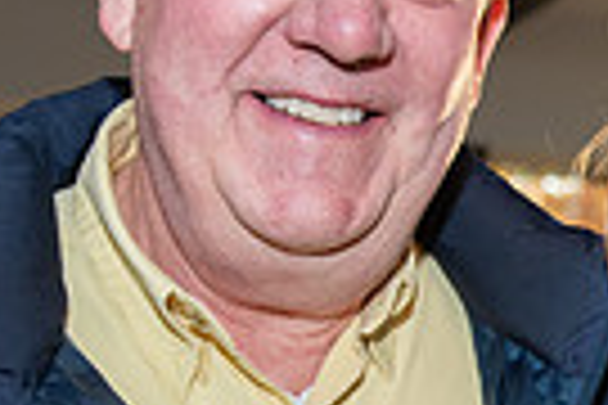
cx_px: 742
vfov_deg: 9.1
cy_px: 454
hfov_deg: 13.3
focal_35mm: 150
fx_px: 2533
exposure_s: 1/250
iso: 640
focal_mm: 32
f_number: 4
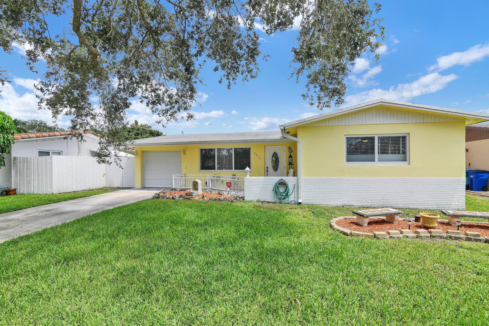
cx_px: 244
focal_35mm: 16
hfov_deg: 96.7
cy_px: 163
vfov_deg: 73.7
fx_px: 217
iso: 200
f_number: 11
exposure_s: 1/250
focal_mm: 16
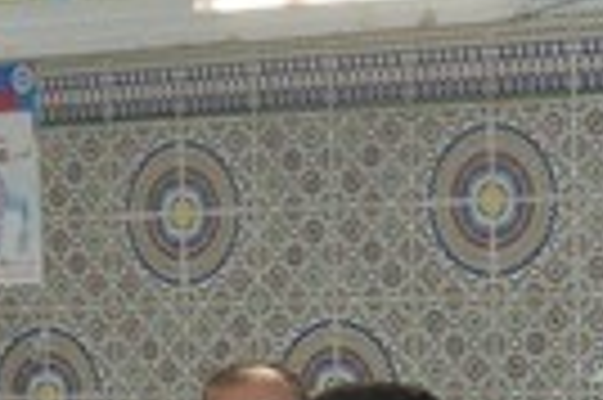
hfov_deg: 9.3
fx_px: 3704
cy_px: 766
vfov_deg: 6.0
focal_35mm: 221
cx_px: 220
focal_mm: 31
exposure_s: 1/60
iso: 800
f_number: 4.2
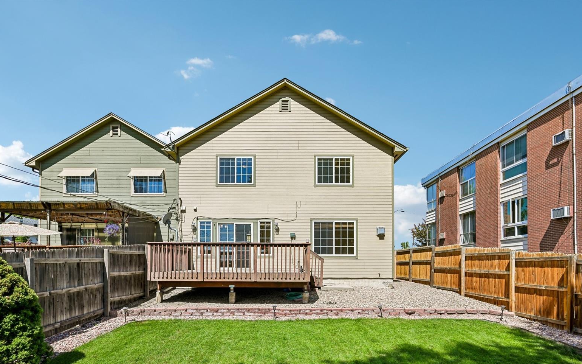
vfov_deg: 63.3
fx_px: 294
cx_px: 283
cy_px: 201
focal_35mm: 19
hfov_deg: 89.4
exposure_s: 1/160
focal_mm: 17.5
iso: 64
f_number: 10
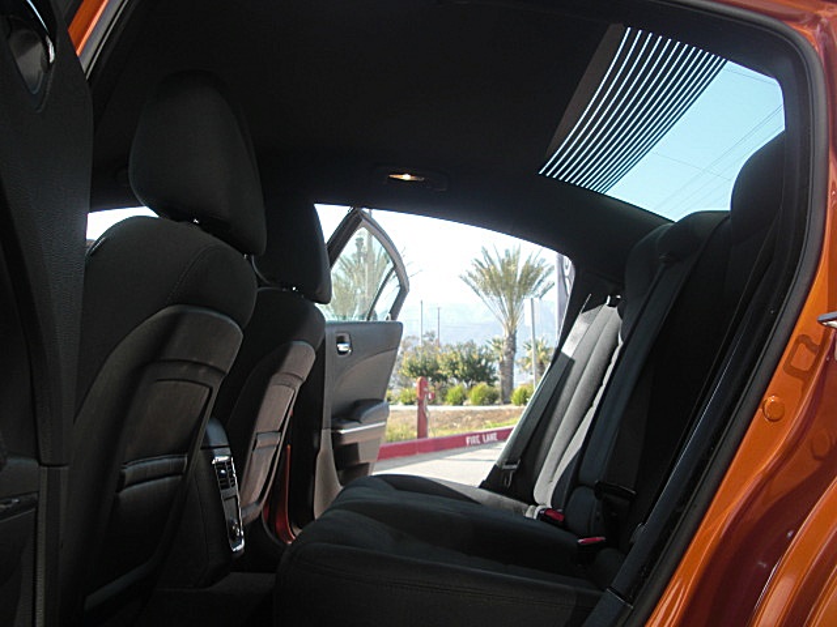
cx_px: 418
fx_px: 870
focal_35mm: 36
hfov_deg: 51.4
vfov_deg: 39.7
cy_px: 314
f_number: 2.8
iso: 50
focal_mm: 6.3
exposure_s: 1/250
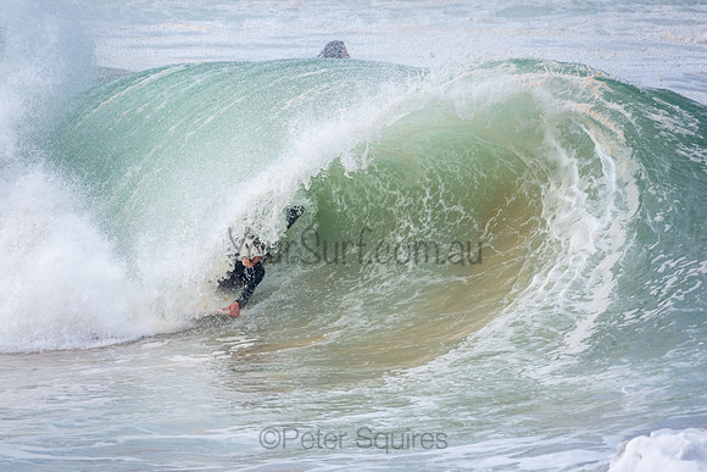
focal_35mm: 750
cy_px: 236
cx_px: 354
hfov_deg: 2.7
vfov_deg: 1.8
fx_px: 14732
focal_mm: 500
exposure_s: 1/1000
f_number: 5.6
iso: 220
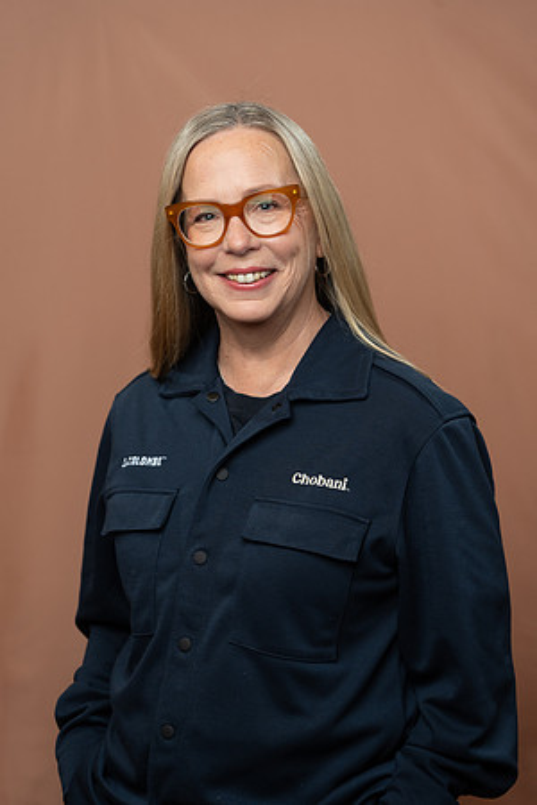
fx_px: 2282
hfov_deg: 13.4
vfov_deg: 20.0
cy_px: 402
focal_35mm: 102
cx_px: 268
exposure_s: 1/160
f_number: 4
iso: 320
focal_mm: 102
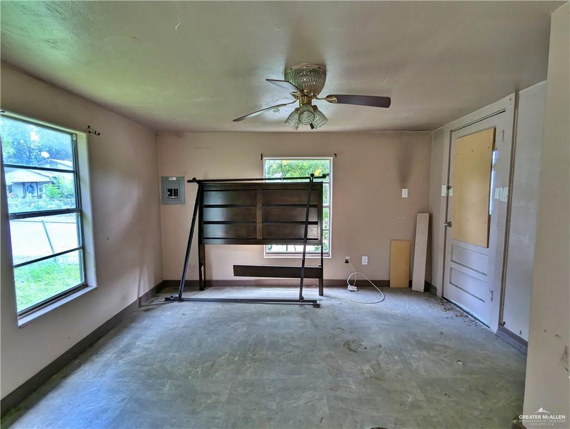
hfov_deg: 94.4
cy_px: 214
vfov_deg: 78.2
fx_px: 264
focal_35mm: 16
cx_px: 285
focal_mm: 2.35
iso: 43
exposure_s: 1/49.8
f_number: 2.2
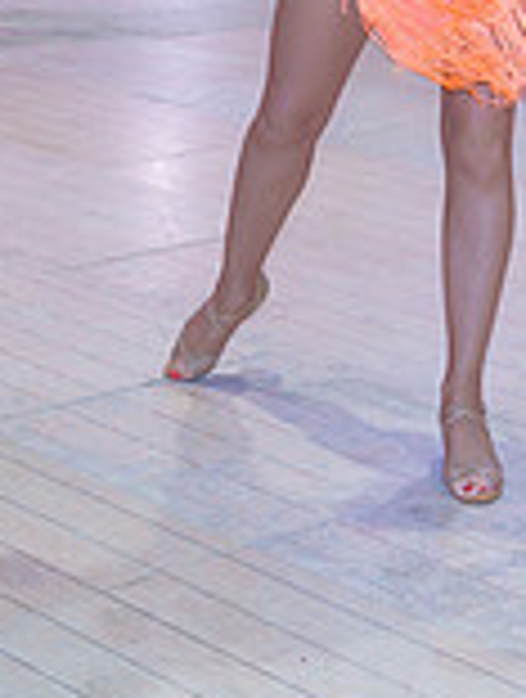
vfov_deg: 15.6
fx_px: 2441
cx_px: 267
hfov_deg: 12.3
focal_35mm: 121
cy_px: -140
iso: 400
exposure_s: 1/60
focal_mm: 29
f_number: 3.2
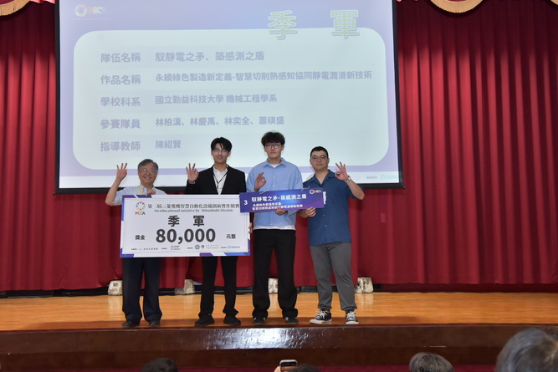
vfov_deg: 31.9
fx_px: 651
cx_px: 270
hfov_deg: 46.4
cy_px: 188
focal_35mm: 42
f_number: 5.6
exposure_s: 1/100
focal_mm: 40
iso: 1600
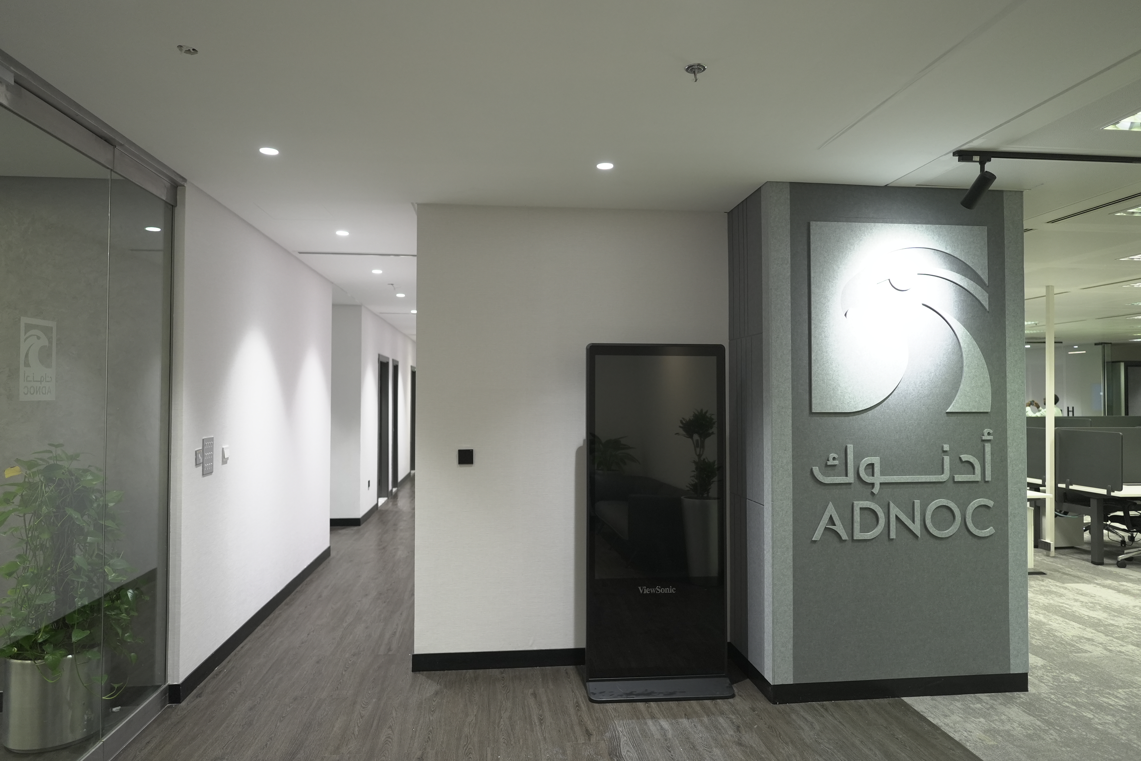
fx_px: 697
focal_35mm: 22
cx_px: 570
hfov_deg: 78.6
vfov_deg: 57.2
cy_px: 380
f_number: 1.8
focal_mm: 15
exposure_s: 1/250
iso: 800
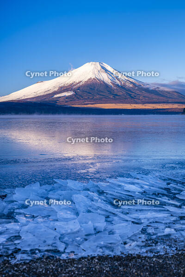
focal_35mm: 40
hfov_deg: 33.4
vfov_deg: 48.5
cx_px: 92
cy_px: 138
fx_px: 308
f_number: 9
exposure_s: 1/10
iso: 64
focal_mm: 40
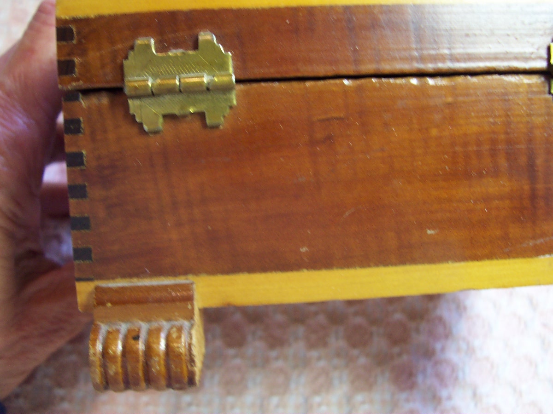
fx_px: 591
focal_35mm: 37
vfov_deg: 38.7
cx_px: 276
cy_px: 207
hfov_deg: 50.1
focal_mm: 5.6
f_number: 2.8
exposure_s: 1/30
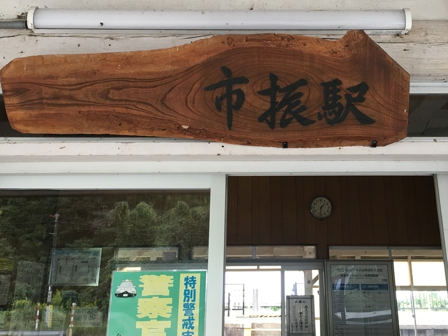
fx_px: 505
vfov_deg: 36.6
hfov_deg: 47.6
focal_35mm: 39
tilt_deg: +19.9
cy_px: 123
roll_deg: +0.1
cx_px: 266
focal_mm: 4.15
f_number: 2.2
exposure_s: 1/30
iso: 40
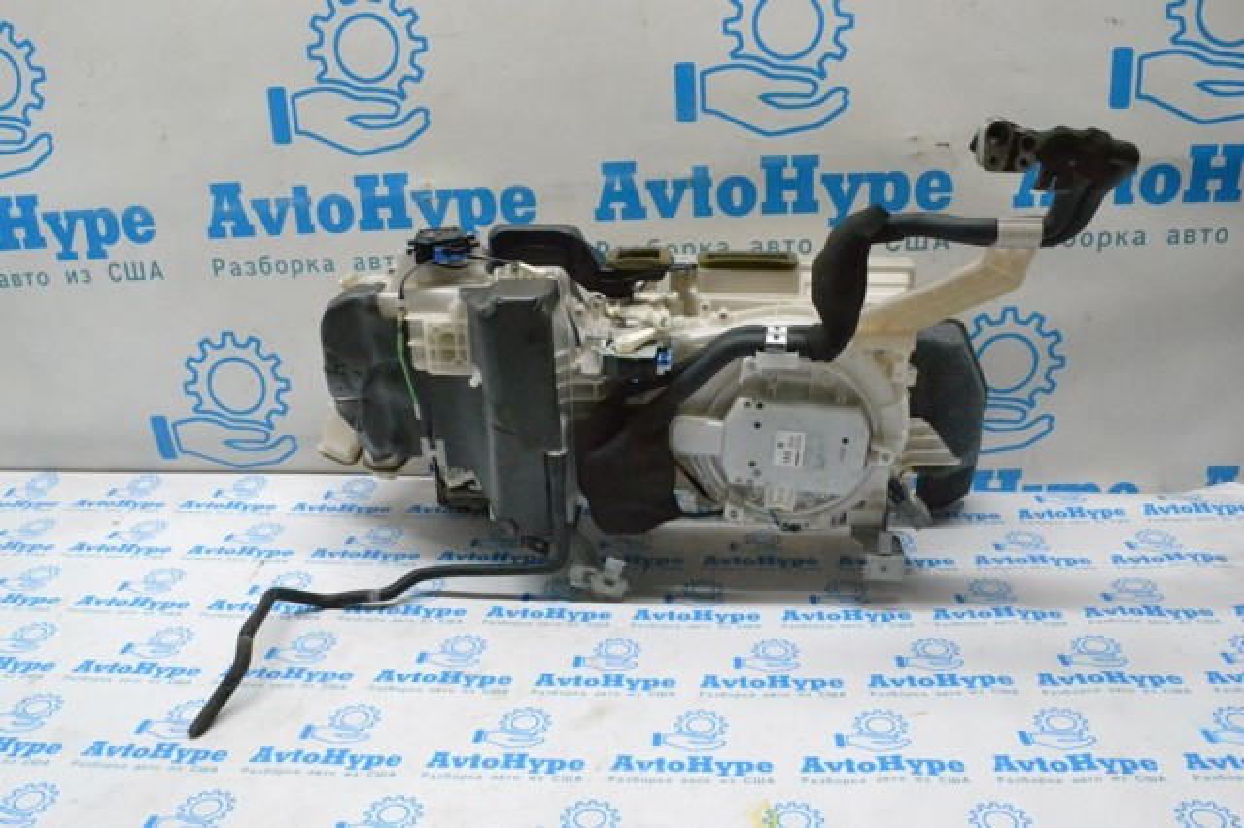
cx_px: 622
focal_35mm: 30
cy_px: 414
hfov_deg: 62.0
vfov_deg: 43.6
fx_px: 1036
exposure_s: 1/160
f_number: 13
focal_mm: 20
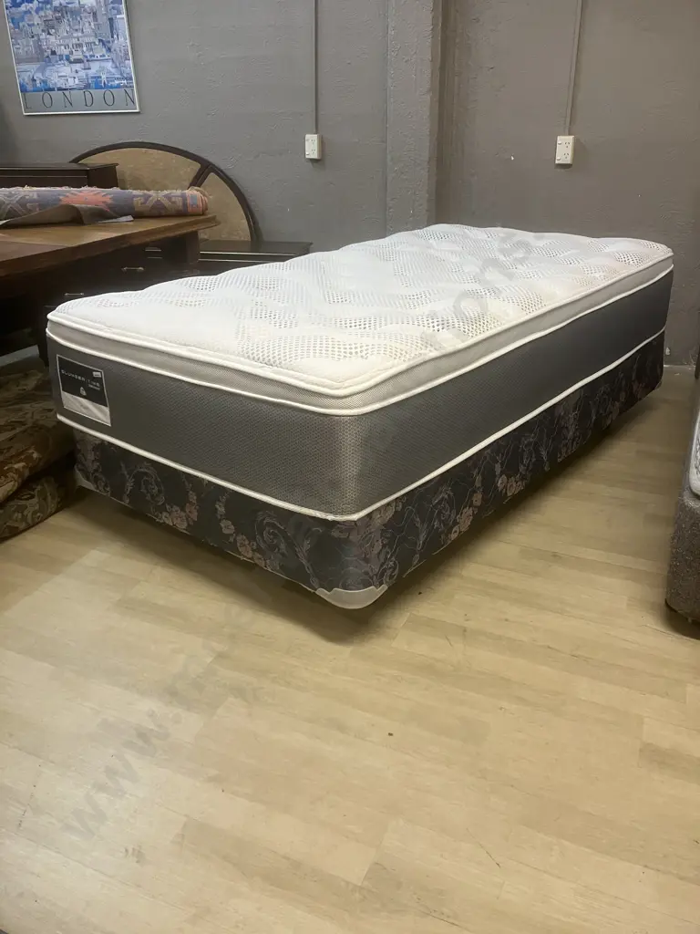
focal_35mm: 28
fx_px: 755
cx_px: 350
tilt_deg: -22.8
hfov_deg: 49.7
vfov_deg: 63.4
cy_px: 467
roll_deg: +1.4
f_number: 1.8
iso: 100
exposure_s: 1/50
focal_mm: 3.99
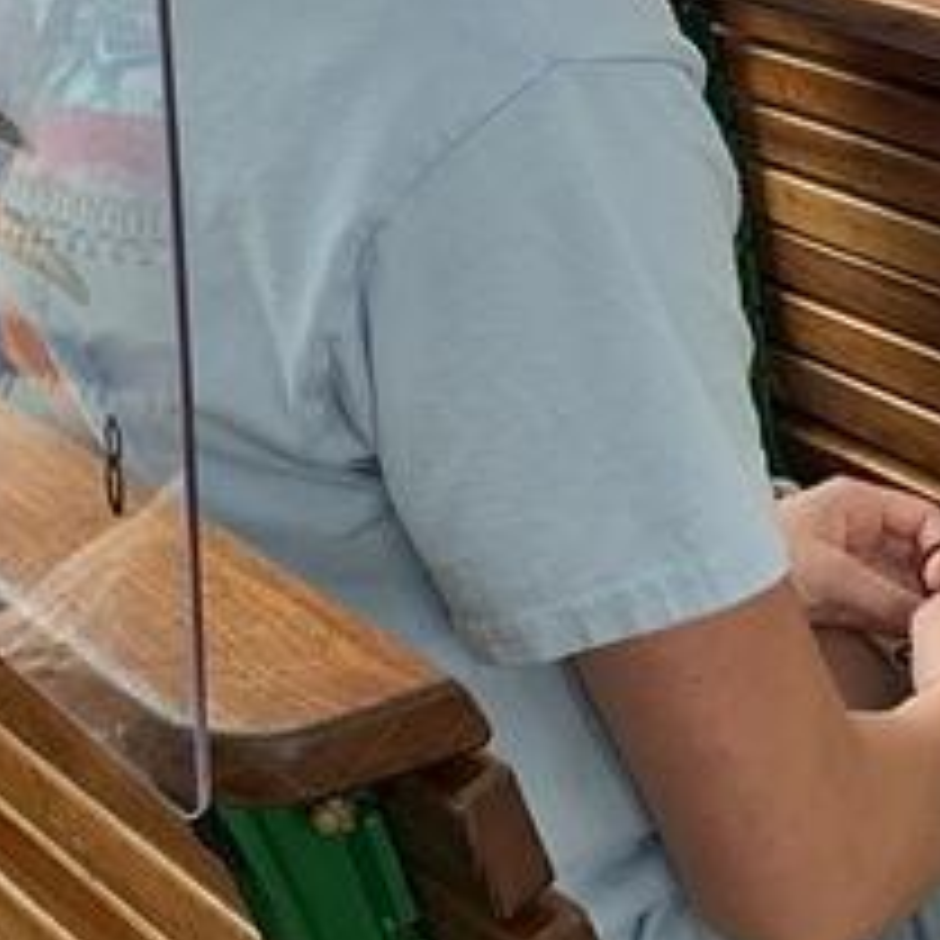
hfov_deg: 19.5
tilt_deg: -15.1
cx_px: 738
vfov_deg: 19.3
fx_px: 2704
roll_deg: -0.8
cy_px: 36
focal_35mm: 88
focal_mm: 4.25
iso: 100
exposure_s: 1/76
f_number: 1.8
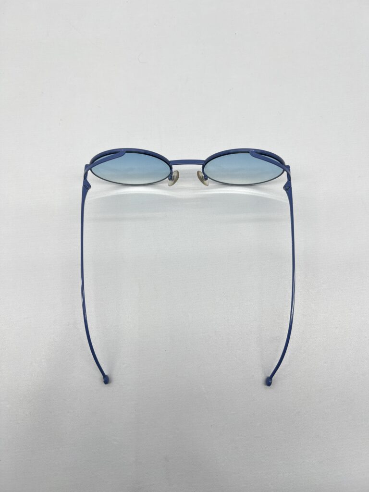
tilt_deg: -77.8
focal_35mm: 26
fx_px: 370
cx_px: 184
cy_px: 246
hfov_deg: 53.1
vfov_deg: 67.3
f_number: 1.5
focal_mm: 5.7
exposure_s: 1/238
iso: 40
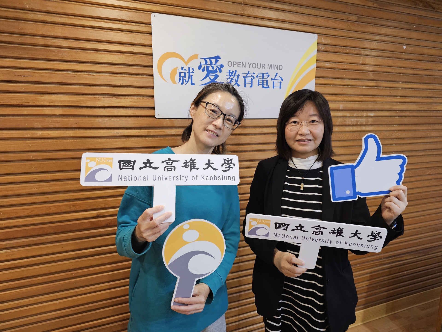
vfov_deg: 58.9
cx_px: 221
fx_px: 294
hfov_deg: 73.9
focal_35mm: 23
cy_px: 166
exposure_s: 1/120
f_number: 1.7
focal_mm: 6.3
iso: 640
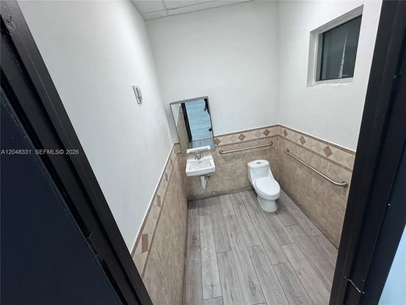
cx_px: 203
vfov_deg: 85.7
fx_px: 164
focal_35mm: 14
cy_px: 152
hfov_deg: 102.1
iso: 250
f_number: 2.2
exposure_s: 1/60
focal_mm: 2.22
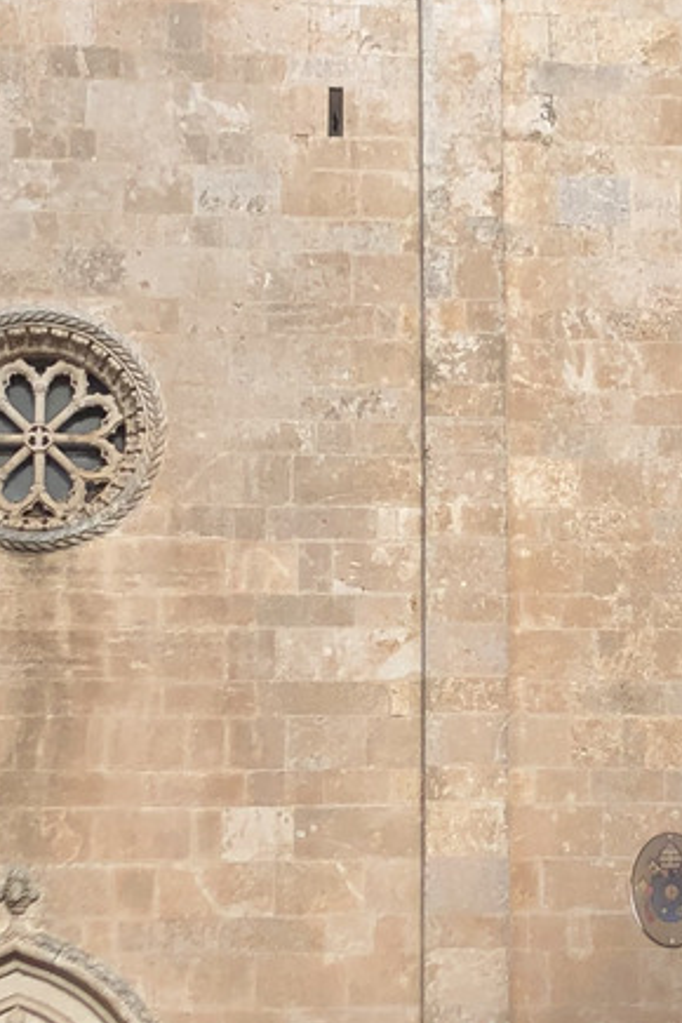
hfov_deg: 12.6
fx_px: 3040
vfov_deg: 19.1
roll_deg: +2.4
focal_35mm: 107
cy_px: 569
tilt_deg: +12.9
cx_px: 724
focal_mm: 4
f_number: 1.8
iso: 20
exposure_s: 1/1033
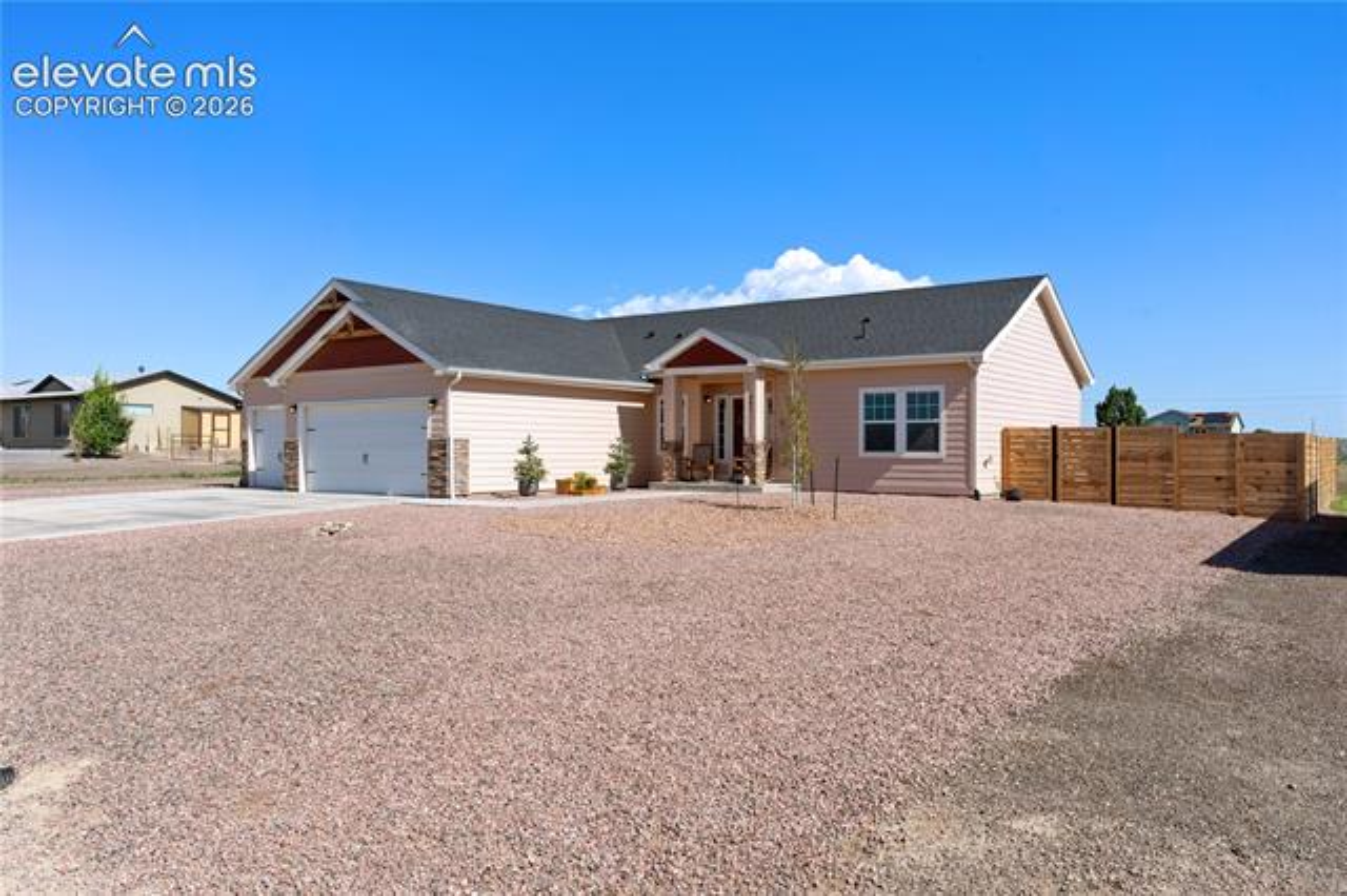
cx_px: 674
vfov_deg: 49.5
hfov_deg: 69.4
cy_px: 448
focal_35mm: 26
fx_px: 972
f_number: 11
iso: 100
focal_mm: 26
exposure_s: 1/125
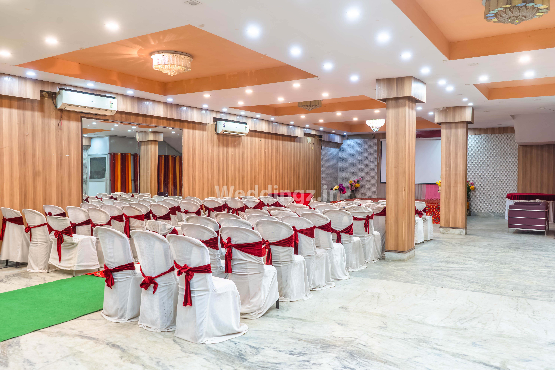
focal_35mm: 28
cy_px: 185
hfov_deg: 65.5
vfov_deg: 46.4
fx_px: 432
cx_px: 278
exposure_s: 1/3
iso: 200
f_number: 7.1
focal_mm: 28
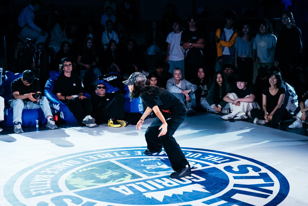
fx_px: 582
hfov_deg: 29.7
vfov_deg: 20.0
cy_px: 103
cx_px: 154
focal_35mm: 68
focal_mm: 68
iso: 3200
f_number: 2.8
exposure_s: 1/800
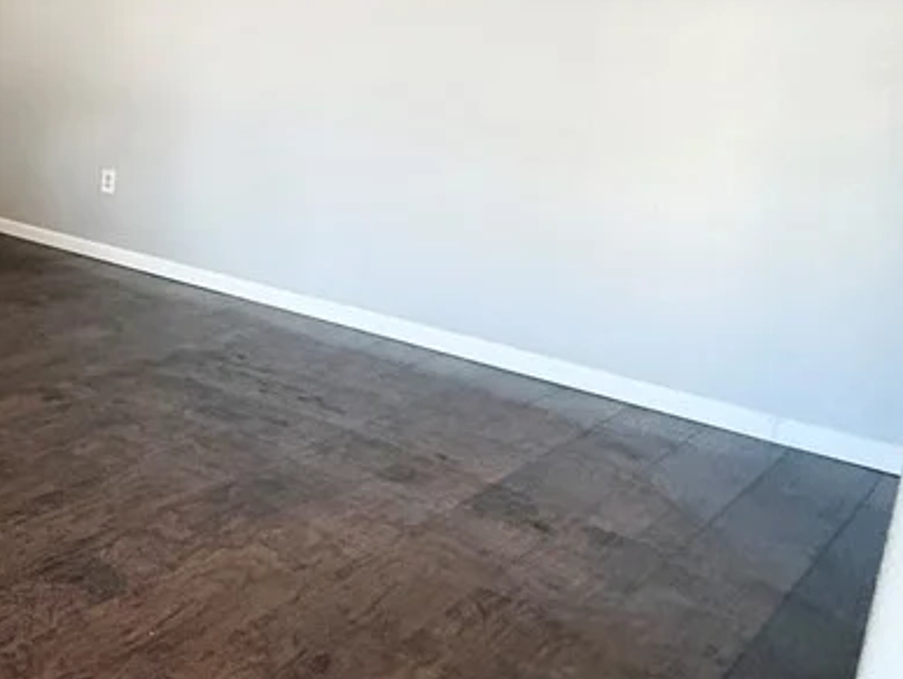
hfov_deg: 36.3
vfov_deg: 37.6
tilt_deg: -7.2
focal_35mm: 37
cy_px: 156
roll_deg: -2.6
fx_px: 966
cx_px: -226
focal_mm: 2.22
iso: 250
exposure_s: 1/60
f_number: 2.2
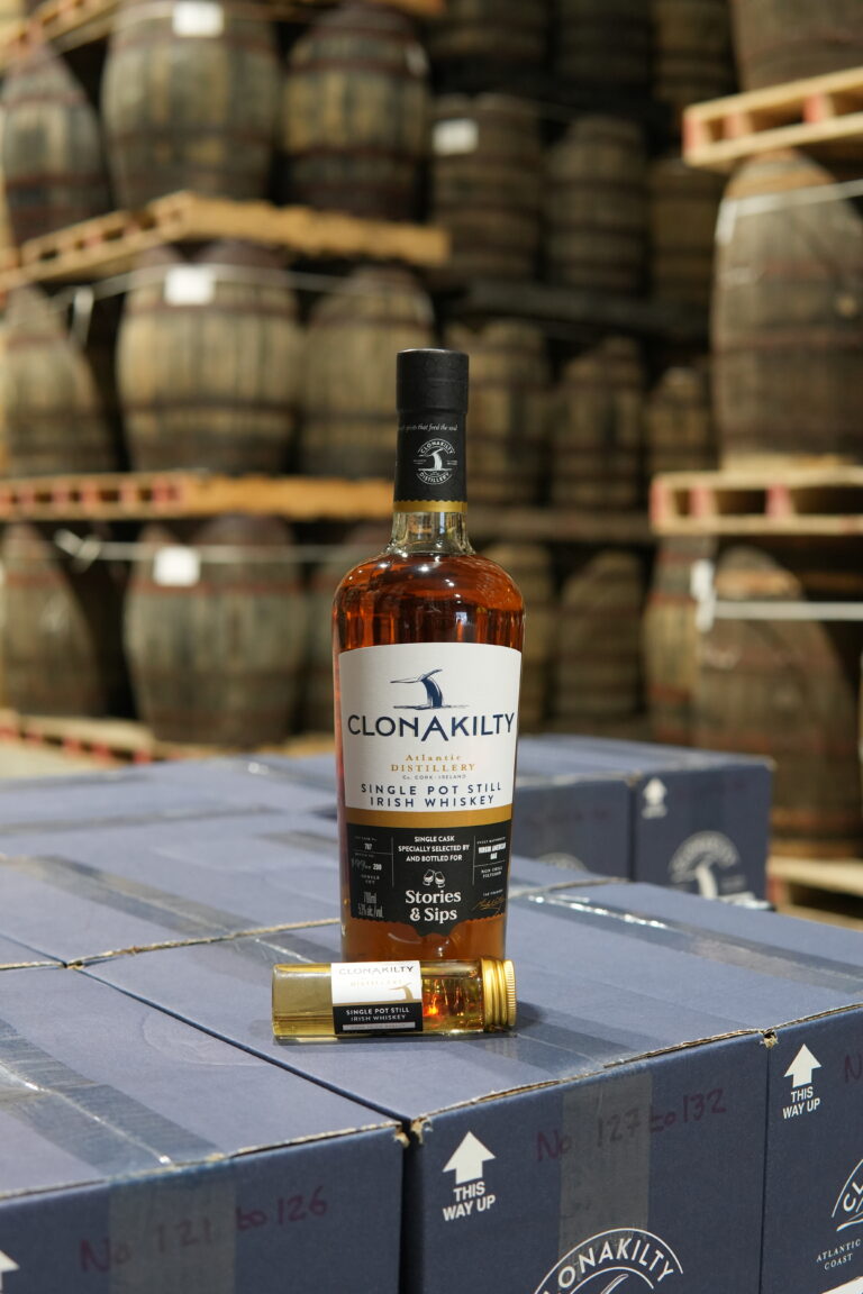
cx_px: 432
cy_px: 647
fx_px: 1618
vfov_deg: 43.6
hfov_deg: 29.9
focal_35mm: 45
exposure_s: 1/50
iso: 1000
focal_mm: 30
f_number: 3.5
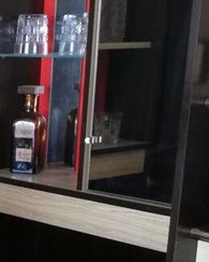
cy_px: 270
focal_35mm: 104
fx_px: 804
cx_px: -164
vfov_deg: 17.9
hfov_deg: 13.4
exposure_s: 1/33.3
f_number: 2.2
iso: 320
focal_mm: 3.81
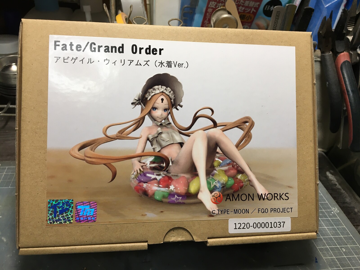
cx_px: 180
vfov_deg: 48.2
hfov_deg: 61.7
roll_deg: -5.6
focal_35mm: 29
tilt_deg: -36.2
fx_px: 302
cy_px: 135
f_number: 2.2
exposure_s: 1/40
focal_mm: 4.15
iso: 25
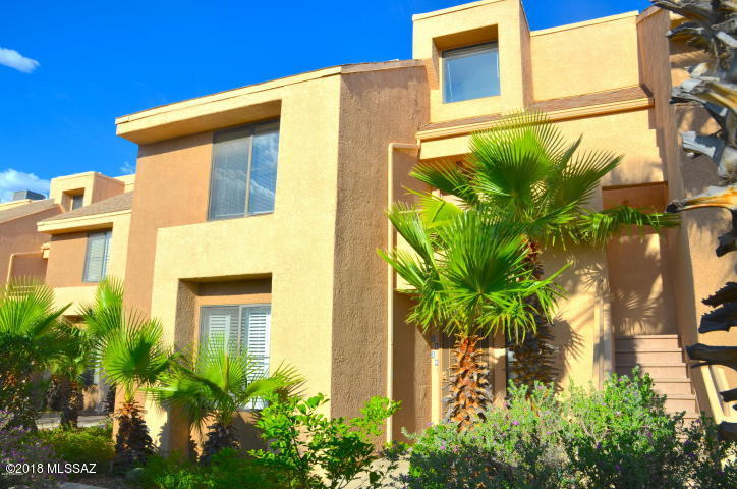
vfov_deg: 47.8
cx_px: 368
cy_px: 244
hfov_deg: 67.5
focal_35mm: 27
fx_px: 552
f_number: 8
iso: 100
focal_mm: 18
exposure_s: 1/250
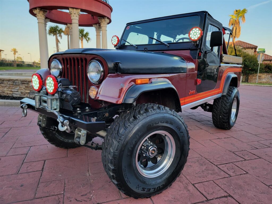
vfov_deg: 56.8
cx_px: 136
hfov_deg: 71.6
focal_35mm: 24
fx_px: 189
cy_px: 102
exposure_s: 1/120
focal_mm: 6.7
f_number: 1.8
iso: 32
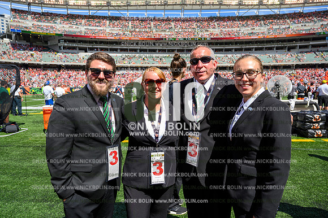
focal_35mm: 24
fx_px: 219
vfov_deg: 53.1
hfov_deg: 73.8
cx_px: 164
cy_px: 109
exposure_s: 1/250
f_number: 5.6
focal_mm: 24
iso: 100
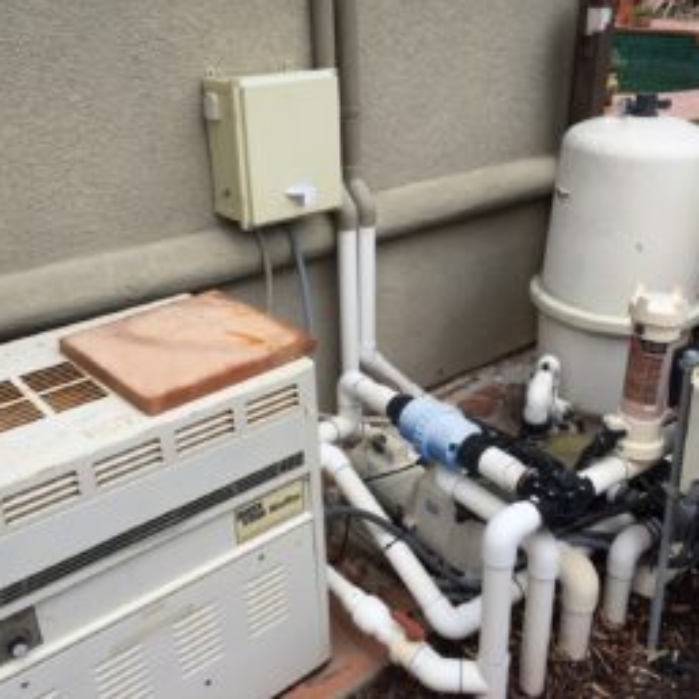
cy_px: 350
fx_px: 800
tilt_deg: -25.8
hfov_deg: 47.2
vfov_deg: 47.2
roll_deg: +0.1
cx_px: 375
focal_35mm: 35
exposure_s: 1/1464
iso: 32
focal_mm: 4.15
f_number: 2.2
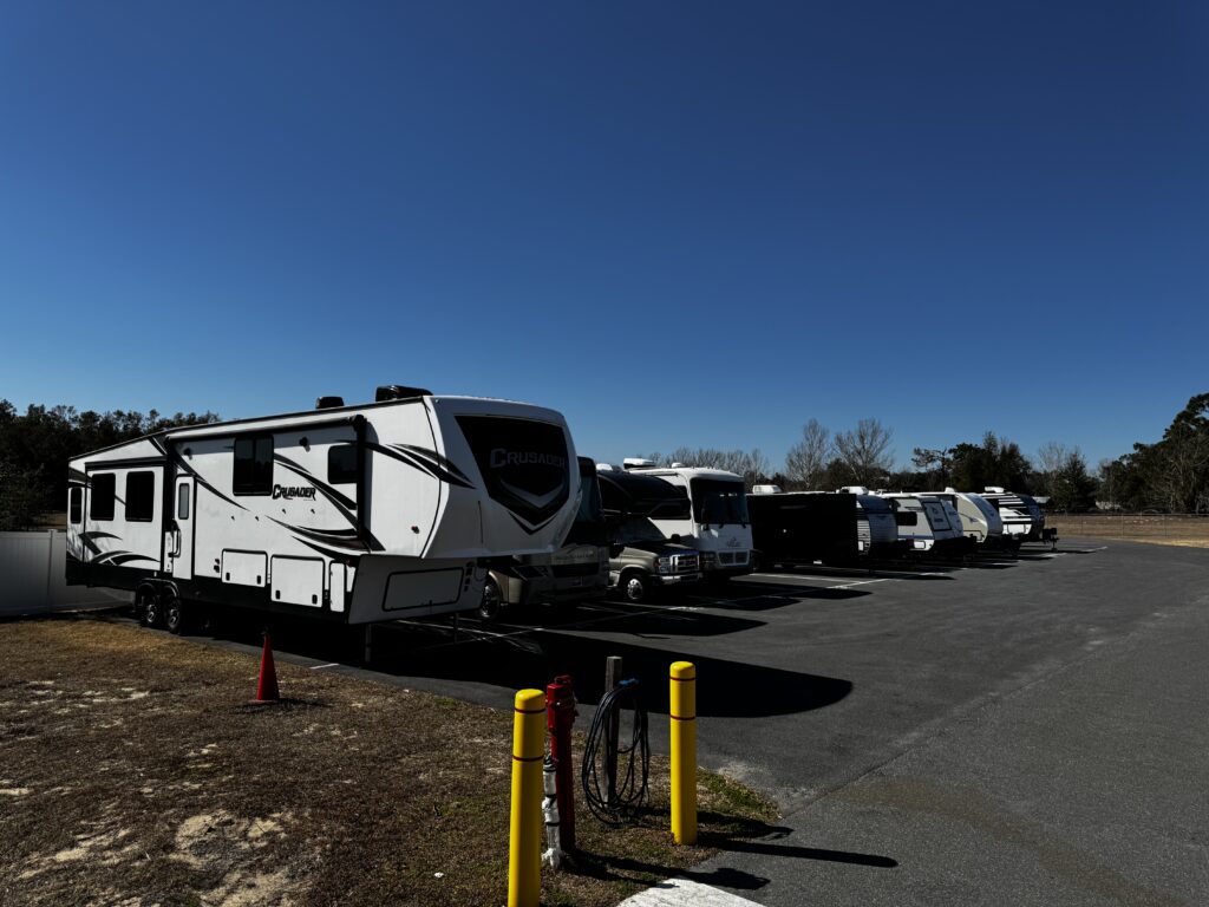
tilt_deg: +1.5
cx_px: 604
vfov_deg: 56.8
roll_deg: -0.8
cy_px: 454
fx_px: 838
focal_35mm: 24
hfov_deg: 71.6
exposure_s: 1/7092
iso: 80
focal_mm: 6.76
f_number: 1.78
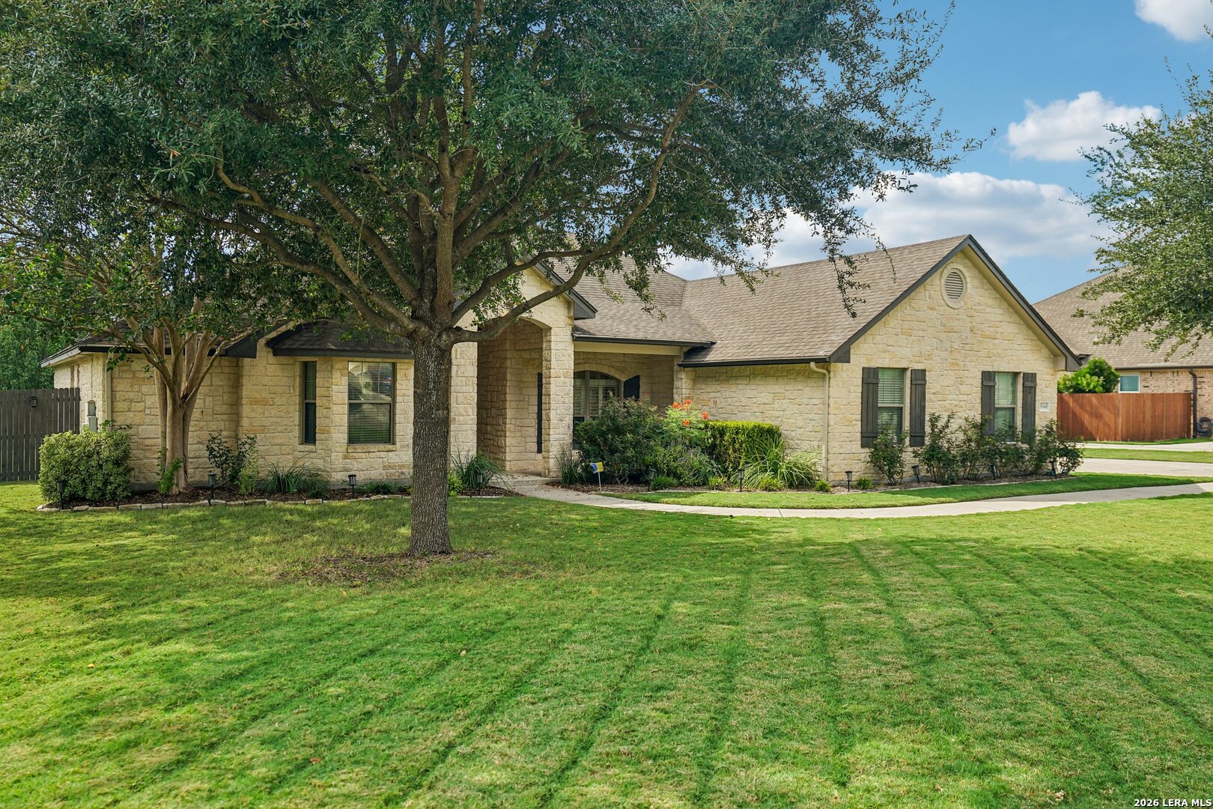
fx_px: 977
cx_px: 606
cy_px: 404
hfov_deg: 63.7
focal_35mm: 29
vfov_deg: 45.0
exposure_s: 1/250
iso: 200
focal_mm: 29
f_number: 4
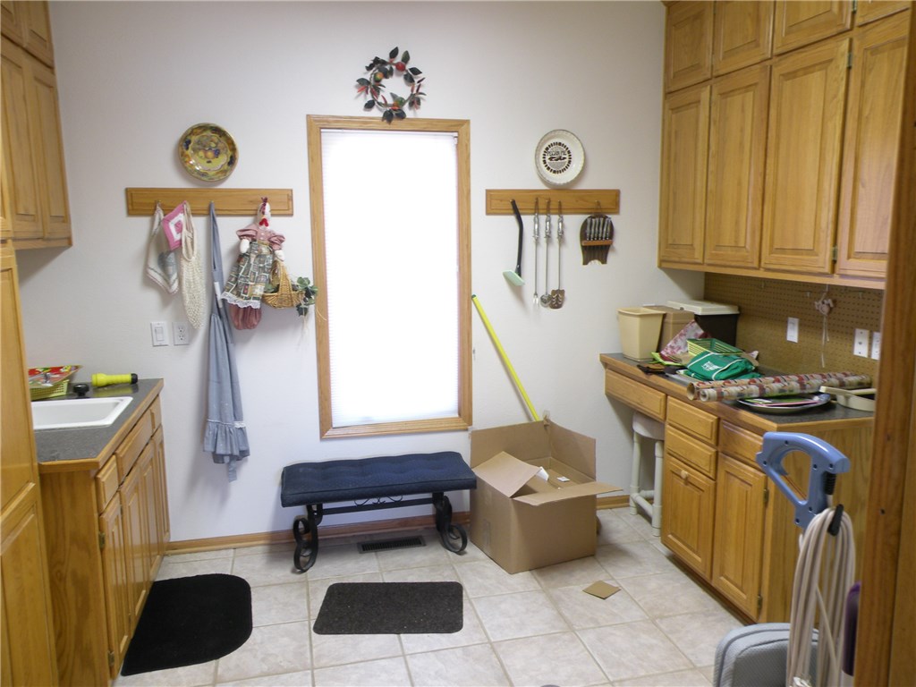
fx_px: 714
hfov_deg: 65.3
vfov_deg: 51.4
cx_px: 458
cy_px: 344
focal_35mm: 27
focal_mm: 4.7
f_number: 3.5
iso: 64
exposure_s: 1/4
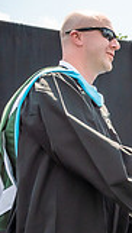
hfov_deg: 7.4
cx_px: 271
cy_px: 237
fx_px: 980
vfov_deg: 13.4
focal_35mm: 158
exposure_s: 1/800
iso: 200
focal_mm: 24
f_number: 7.1
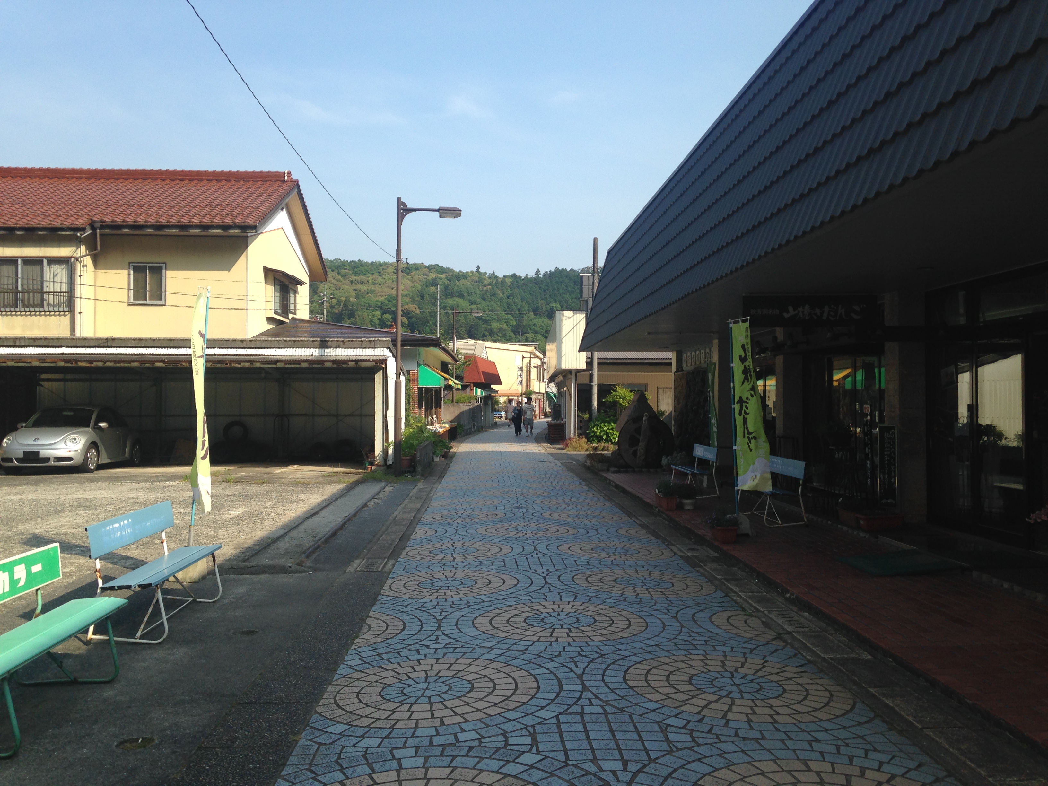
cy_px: 393
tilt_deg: +1.9
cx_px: 524
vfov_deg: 42.9
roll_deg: -1.4
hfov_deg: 55.4
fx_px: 999
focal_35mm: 33
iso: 50
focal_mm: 4.12
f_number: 2.4
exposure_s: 1/1178
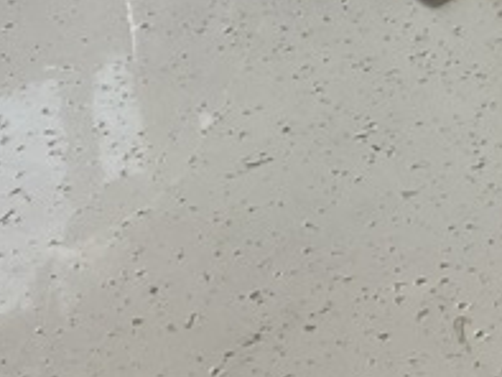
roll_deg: -2.3
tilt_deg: -22.9
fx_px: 2757
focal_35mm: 190
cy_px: -619
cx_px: 1045
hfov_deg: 9.6
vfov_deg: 7.2
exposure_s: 1/100
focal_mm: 4.25
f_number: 1.8
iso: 64
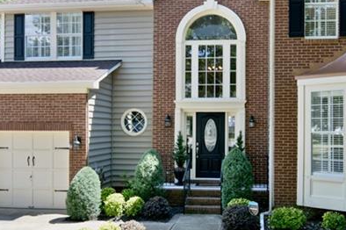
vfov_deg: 34.1
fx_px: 375
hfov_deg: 49.3
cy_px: 136
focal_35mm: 39
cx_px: 207
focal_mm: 15
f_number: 2.8
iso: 100
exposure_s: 1/400
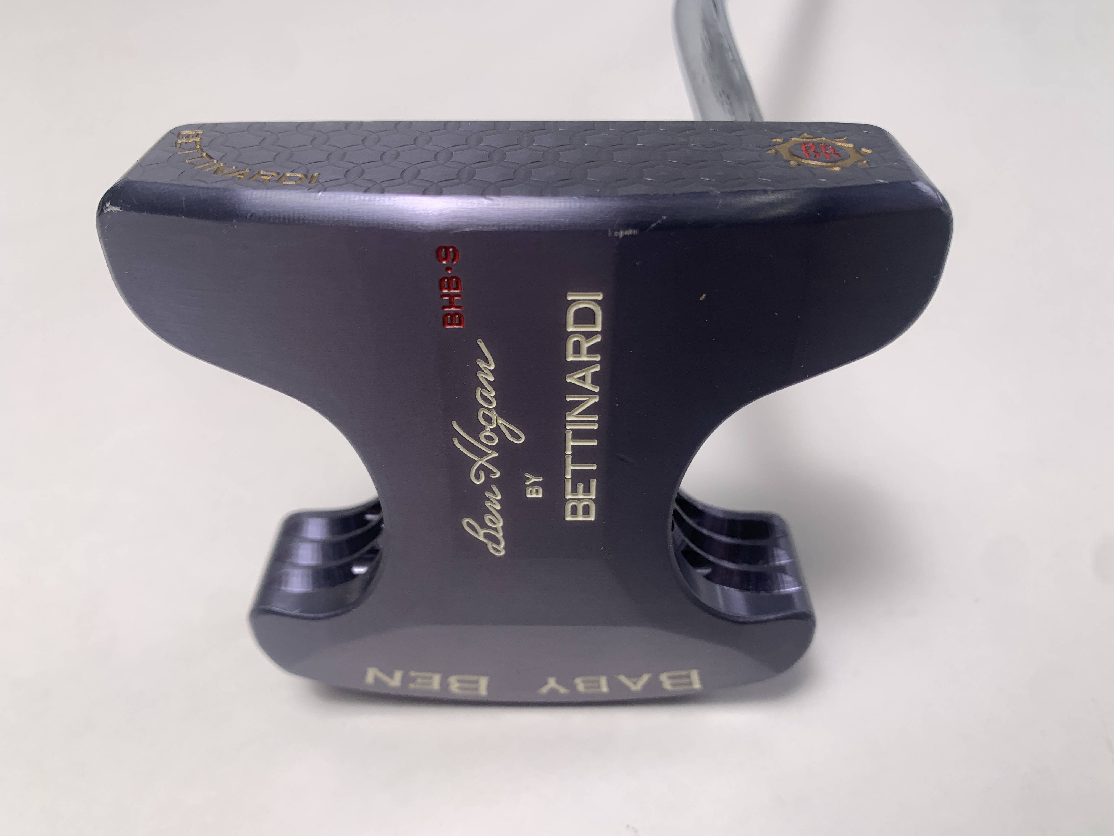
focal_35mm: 26
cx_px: 557
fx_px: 837
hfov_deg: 67.3
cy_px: 418
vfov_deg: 53.1
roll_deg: +3.0
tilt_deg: -44.4
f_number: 1.8
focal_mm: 4.25
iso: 25
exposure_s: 1/227
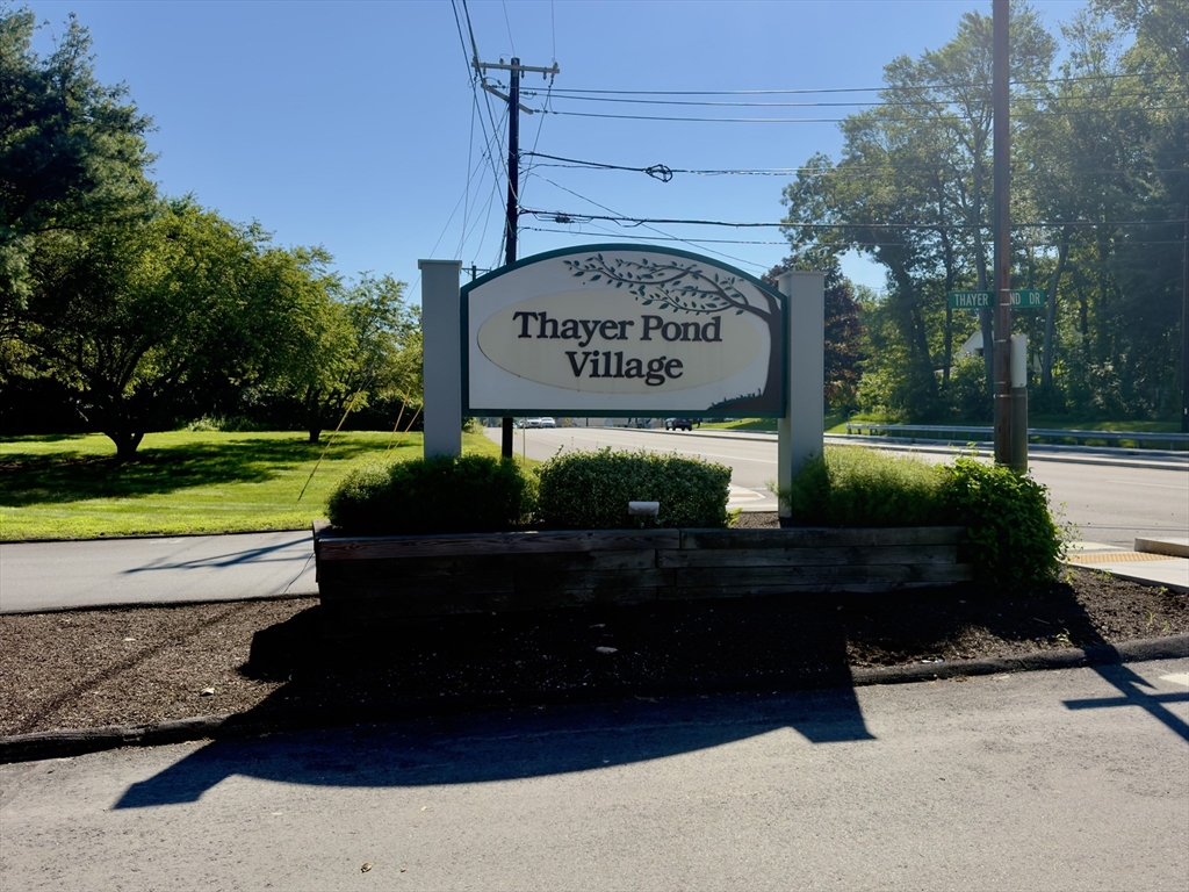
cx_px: 594
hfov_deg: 61.7
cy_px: 446
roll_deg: +0.3
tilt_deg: -1.4
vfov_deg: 48.2
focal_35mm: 29
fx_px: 996
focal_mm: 6.76
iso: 64
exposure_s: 1/5128
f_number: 1.78
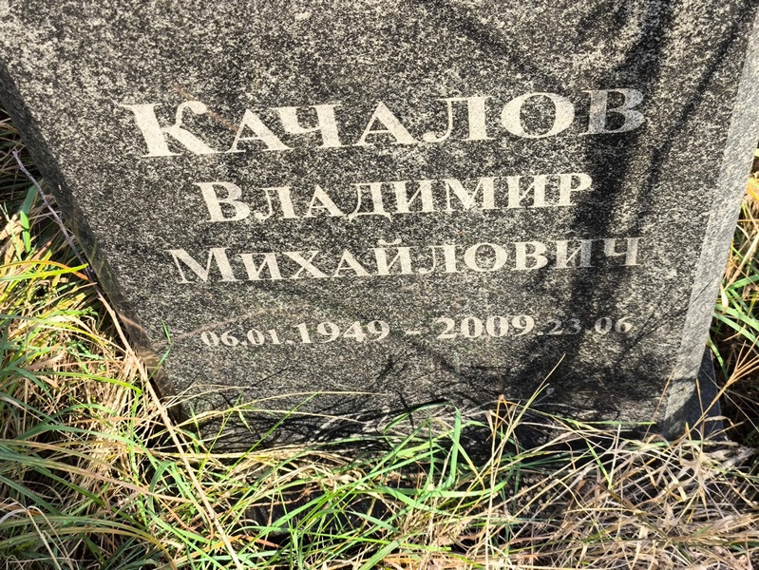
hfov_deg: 38.2
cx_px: 380
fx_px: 1097
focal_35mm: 50
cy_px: 285
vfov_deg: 29.1
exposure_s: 1/237
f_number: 1.7
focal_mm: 4.71
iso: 50
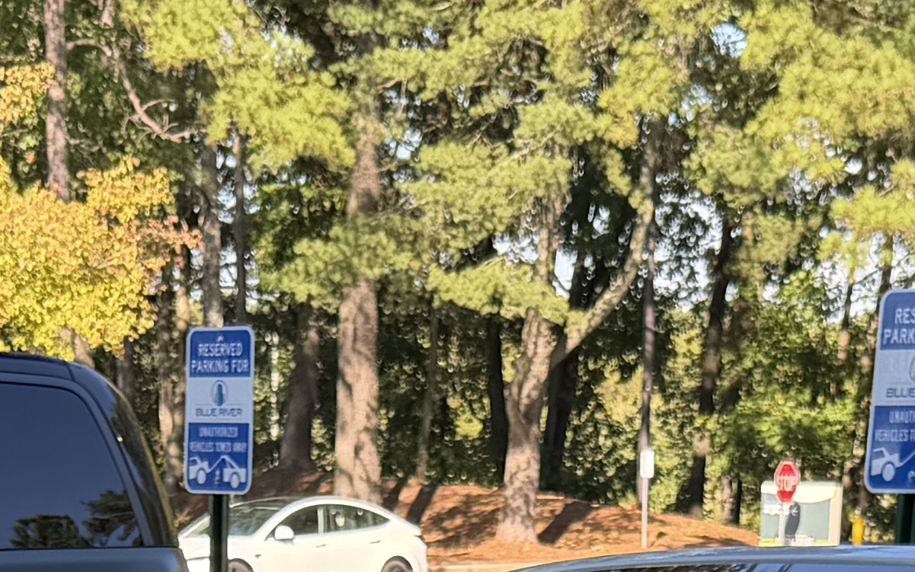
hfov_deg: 17.2
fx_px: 3018
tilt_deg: -19.4
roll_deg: -0.5
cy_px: 1547
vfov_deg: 9.2
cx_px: 513
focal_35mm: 121
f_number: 1.78
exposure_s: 1/602
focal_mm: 6.76
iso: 80
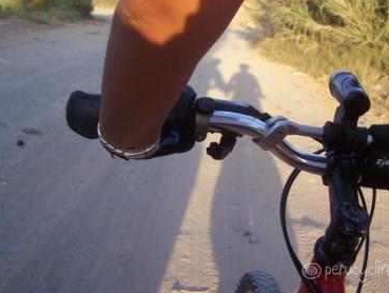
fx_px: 518
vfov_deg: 31.6
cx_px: 223
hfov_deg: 41.1
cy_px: 134
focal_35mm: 46
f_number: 2.8
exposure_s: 1/640
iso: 160
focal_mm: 6.3
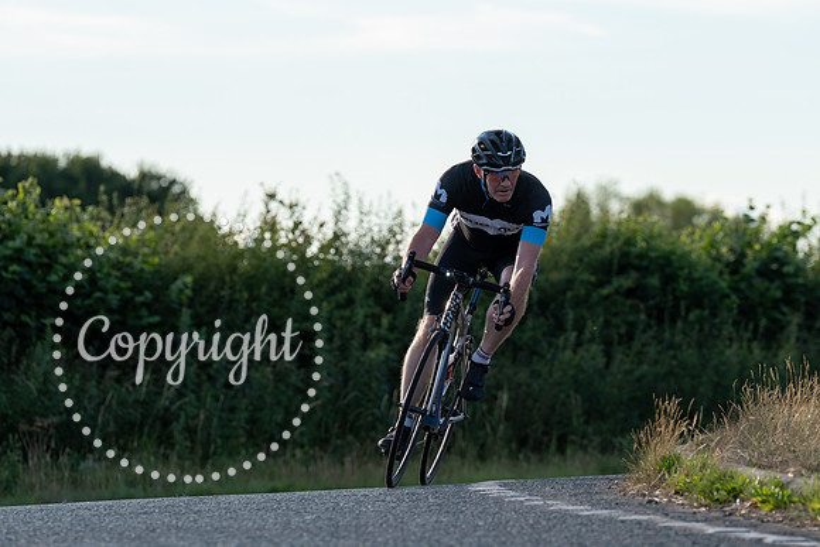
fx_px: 4711
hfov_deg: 9.9
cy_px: 200
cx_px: 520
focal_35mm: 207
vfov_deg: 6.6
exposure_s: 1/1000
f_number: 4
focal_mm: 163
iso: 160
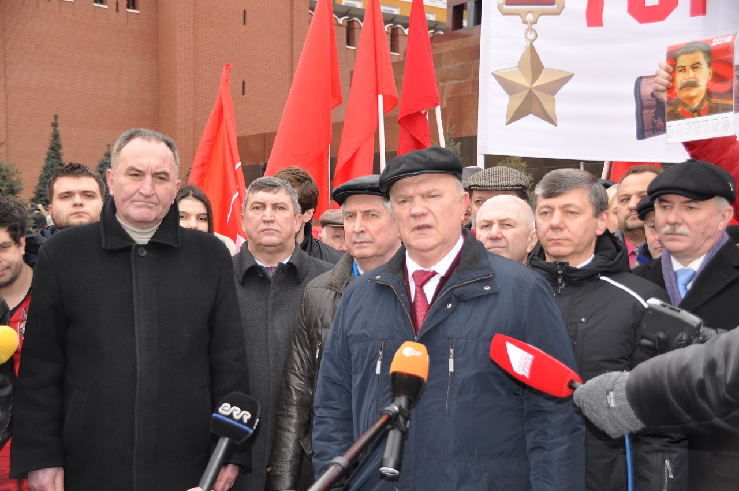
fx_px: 1169
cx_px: 370
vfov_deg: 23.7
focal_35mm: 57
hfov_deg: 35.1
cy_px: 246
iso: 220
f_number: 4.2
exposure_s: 1/200
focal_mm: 38
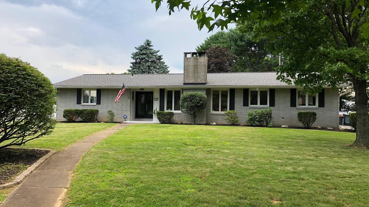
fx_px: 303
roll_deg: -0.4
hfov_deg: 62.6
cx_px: 186
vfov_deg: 37.8
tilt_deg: +1.0
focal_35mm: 31
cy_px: 103
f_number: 1.8
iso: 20
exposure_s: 1/121
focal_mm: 3.99
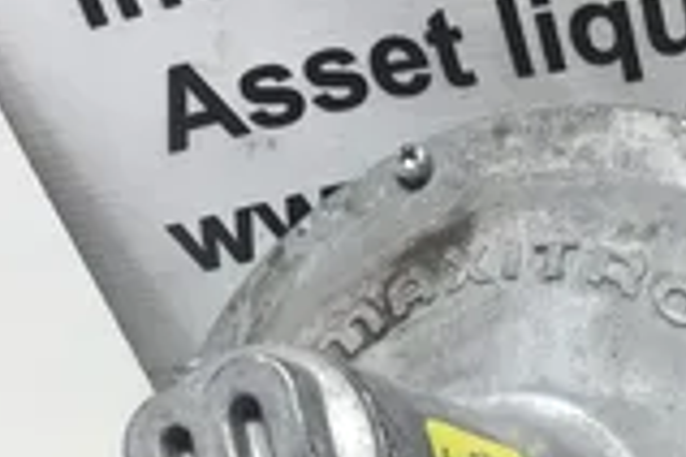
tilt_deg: -37.2
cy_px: 384
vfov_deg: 16.7
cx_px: 621
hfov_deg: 24.3
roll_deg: +14.2
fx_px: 1543
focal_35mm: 81
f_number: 2.4
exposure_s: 1/120
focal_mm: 3.3
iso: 32
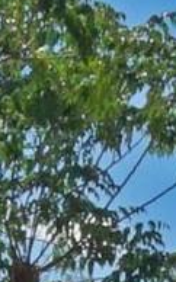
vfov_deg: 13.3
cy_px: 645
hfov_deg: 7.4
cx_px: 711
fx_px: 945
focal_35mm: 123
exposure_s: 1/160
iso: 200
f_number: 16
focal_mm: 8
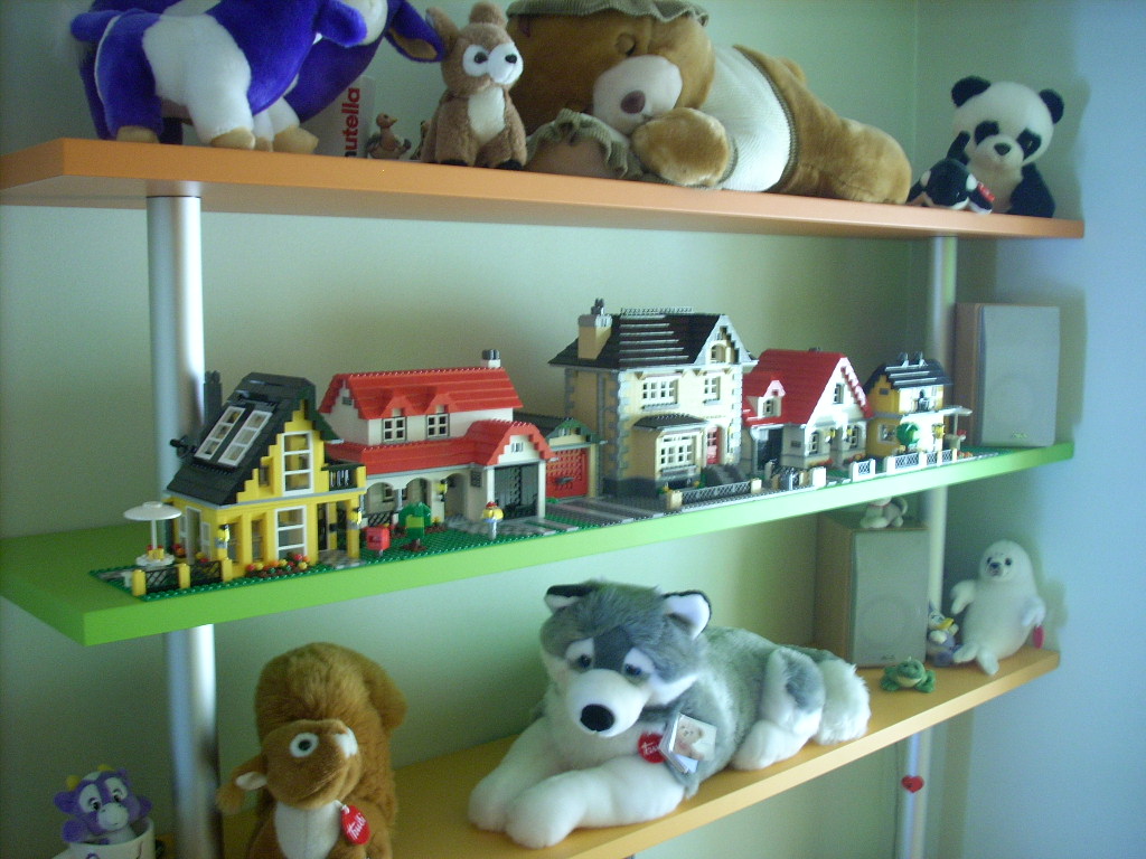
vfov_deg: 38.7
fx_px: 1225
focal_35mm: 37
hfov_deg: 50.1
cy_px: 430
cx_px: 573
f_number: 2.8
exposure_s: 1/11.3
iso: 200
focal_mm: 6.2
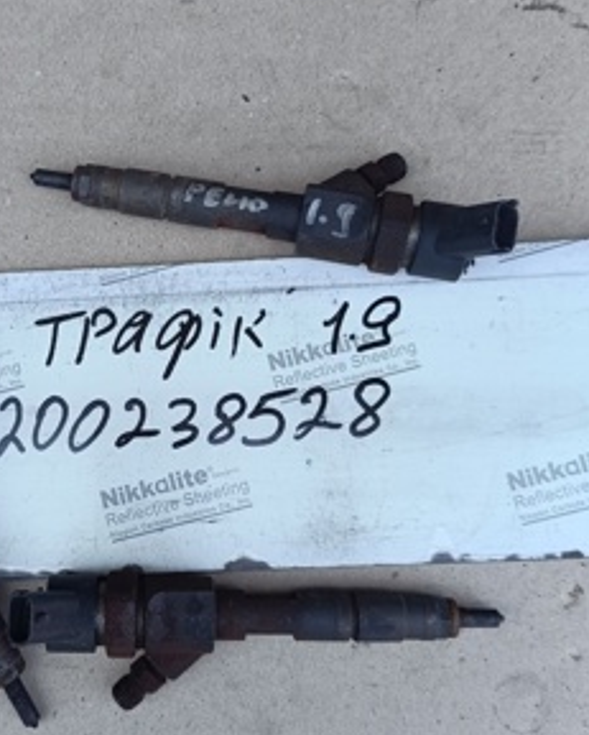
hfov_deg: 37.3
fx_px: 848
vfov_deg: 46.8
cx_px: 140
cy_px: 373
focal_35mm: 39
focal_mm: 5.59
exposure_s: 1/141
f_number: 1.88
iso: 51
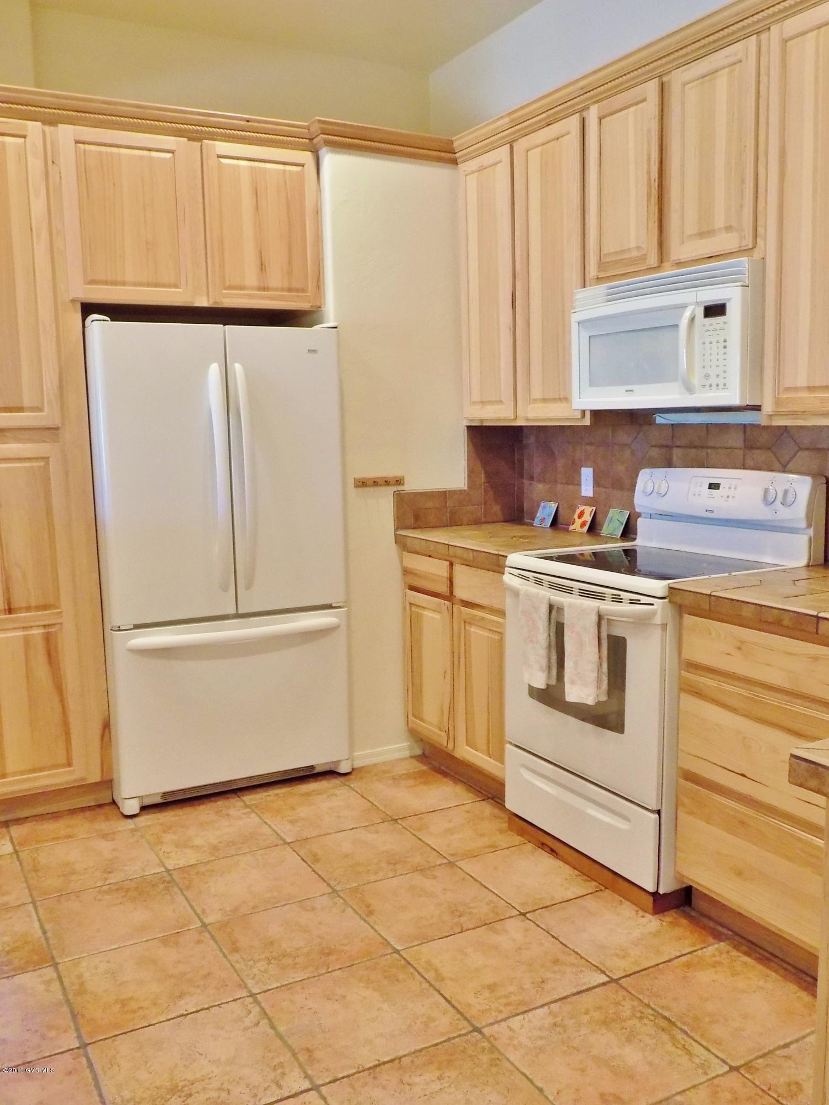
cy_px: 552
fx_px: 958
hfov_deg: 46.8
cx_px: 414
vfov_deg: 60.0
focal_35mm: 30
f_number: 3.3
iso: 400
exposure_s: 1/30
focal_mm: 5.3
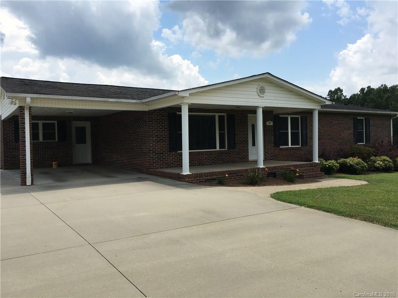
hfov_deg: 61.7
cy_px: 149
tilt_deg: +0.1
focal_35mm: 29
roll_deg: +0.8
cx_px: 199
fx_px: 333
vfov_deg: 48.2
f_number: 2.2
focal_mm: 4.15
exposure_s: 1/1748
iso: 25
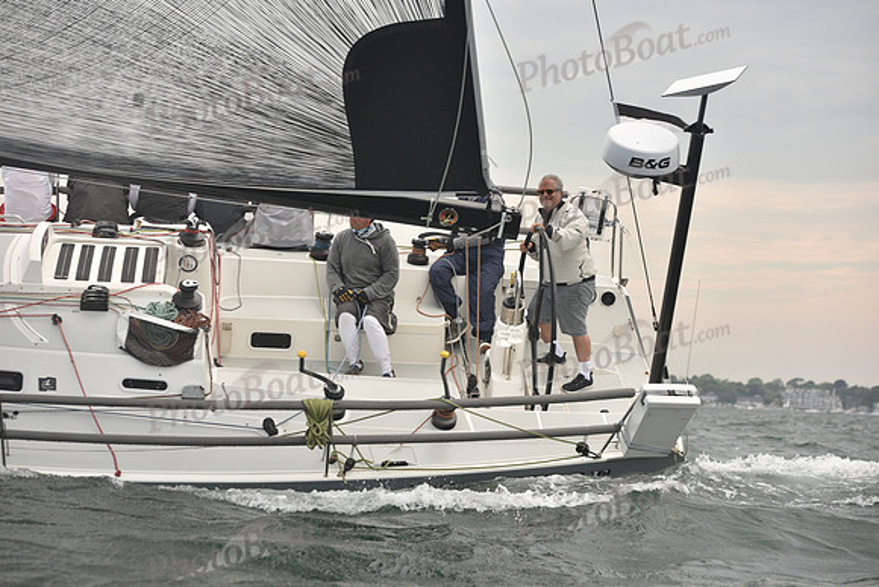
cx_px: 440
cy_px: 294
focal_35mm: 70
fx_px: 1709
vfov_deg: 19.5
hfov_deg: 28.8
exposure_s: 1/500
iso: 250
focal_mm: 70
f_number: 4
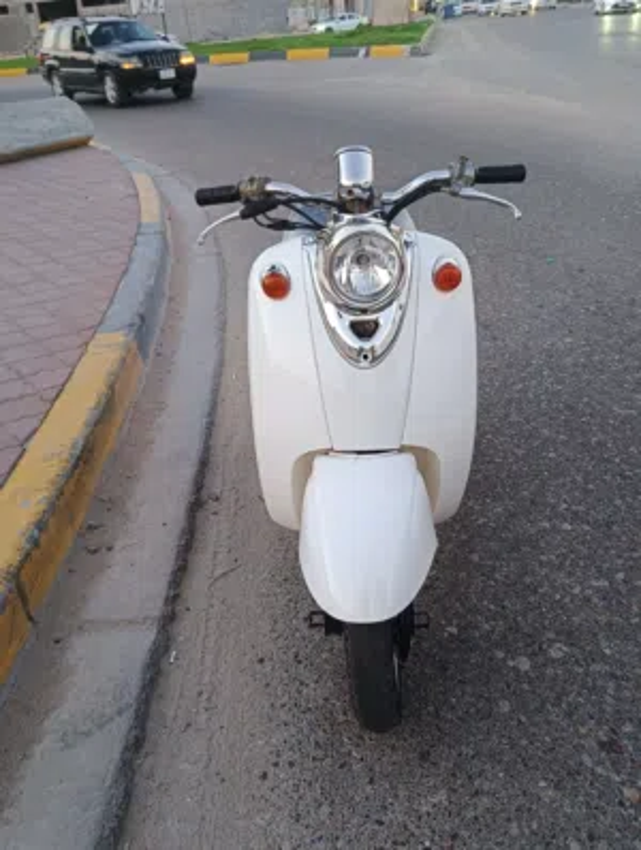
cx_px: 320
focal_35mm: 30
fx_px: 738
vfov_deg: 59.9
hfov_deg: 46.9
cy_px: 425
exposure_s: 1/50
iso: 320
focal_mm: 6.06
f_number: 1.69
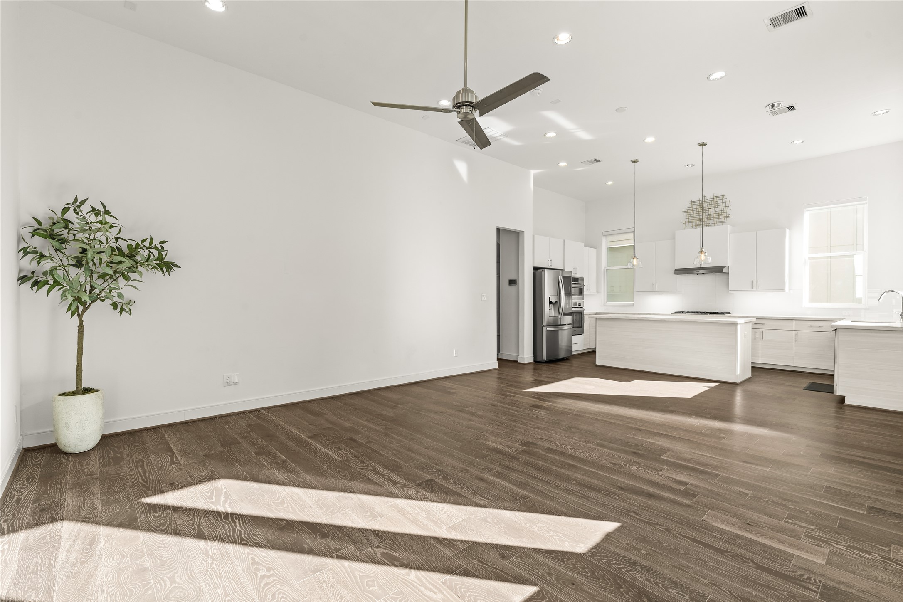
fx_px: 401
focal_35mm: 16
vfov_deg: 73.7
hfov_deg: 96.7
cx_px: 452
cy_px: 301
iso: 200
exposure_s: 1/5
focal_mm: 16
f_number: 9
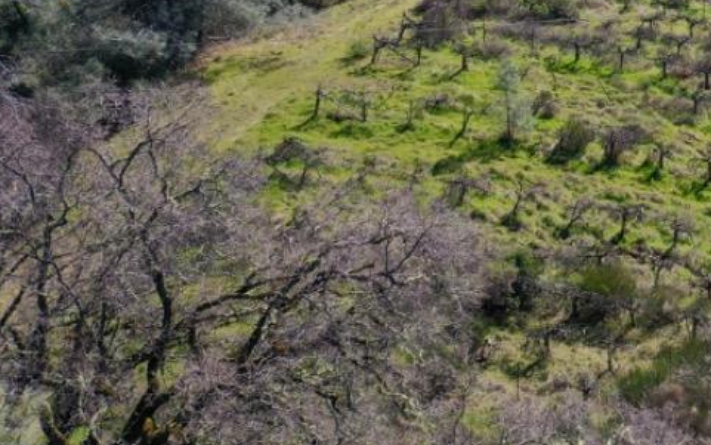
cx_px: 1024
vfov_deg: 14.1
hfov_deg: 20.4
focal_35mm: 89
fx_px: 1725
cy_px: -145
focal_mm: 10.26
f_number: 5.6
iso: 100
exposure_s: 1/500
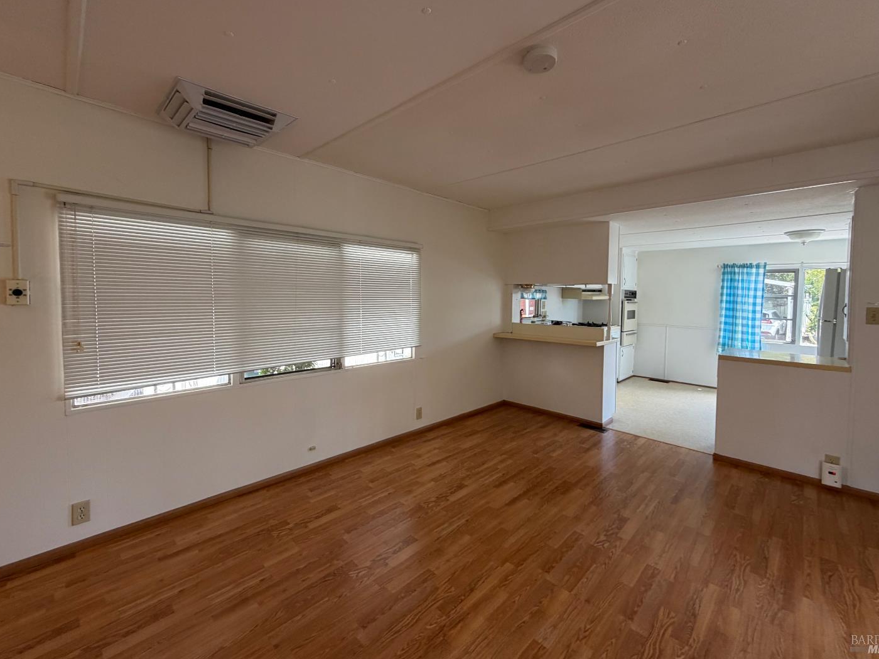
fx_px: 381
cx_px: 431
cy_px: 309
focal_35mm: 15
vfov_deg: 81.7
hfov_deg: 98.2
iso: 160
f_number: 2.2
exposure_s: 1/121
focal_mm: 2.22
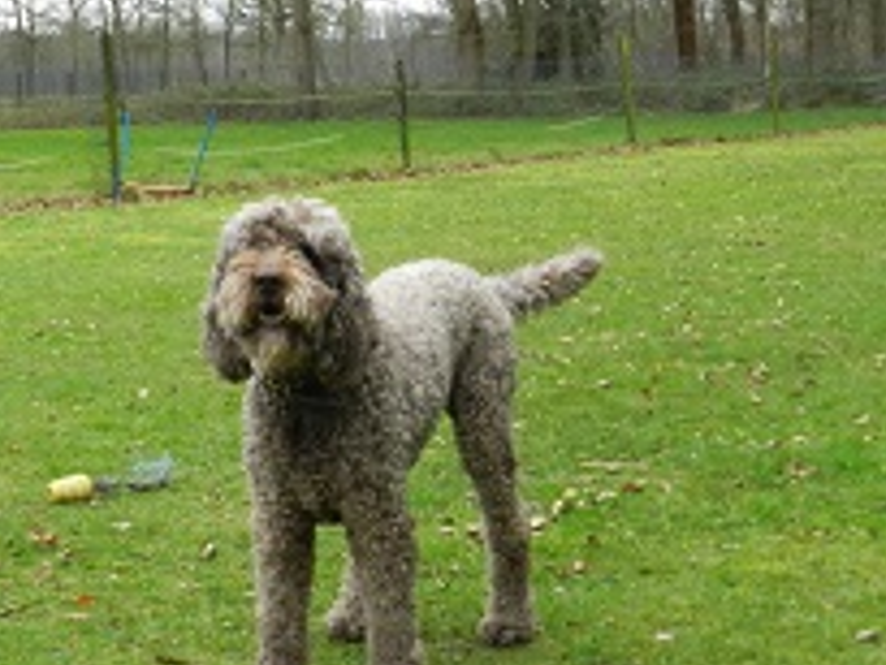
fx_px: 1895
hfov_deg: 26.2
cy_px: 345
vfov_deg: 19.9
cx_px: 303
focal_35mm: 74
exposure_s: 1/320
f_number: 4
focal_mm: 6.7
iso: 360
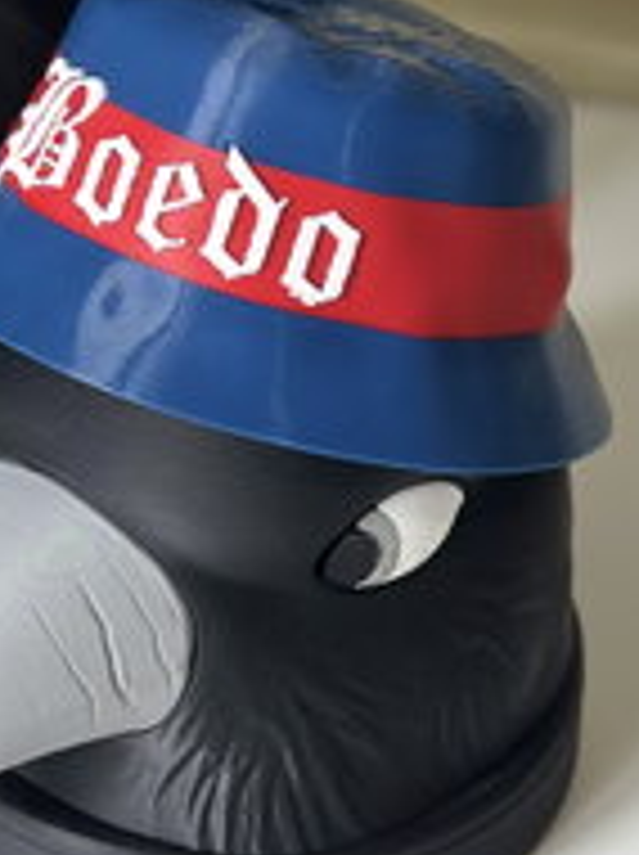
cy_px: 106
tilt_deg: -30.1
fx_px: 3330
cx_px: 54
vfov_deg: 14.5
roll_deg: -0.8
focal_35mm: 135
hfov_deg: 10.9
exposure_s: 1/99
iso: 125
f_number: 1.78
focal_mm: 6.86
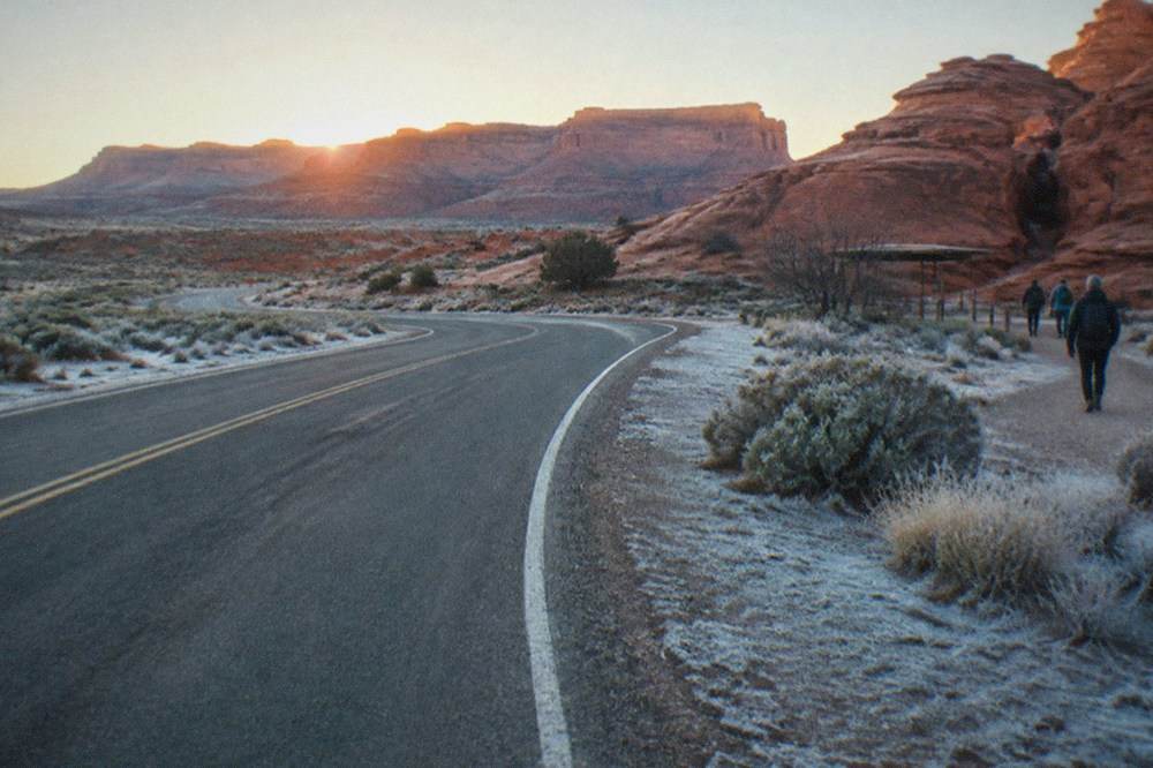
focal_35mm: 40
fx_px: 1281
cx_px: 576
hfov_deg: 48.5
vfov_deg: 33.4
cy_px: 384
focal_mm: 40
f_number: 4.5
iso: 200
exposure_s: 1/640
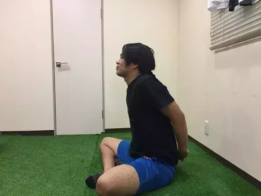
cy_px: 98
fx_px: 219
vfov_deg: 48.2
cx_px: 130
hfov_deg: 61.7
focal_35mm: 29
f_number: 2.2
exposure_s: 1/33
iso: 200
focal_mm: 4.15
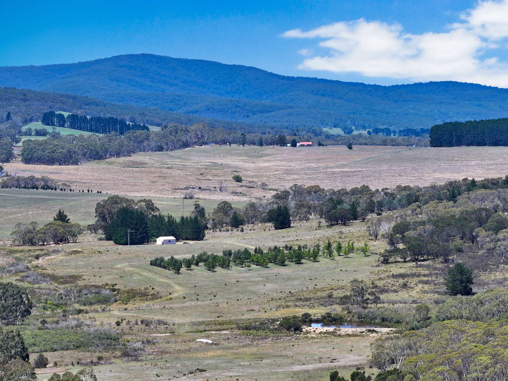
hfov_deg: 11.9
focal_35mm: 166
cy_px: 190
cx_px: 254
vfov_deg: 8.9
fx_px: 2436
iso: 100
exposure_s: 1/500
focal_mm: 30.71
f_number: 3.4
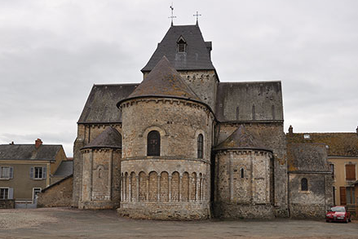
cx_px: 175
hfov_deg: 46.9
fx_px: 413
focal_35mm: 42
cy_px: 117
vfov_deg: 32.3
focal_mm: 27
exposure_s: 1/125
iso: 200
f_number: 5.6
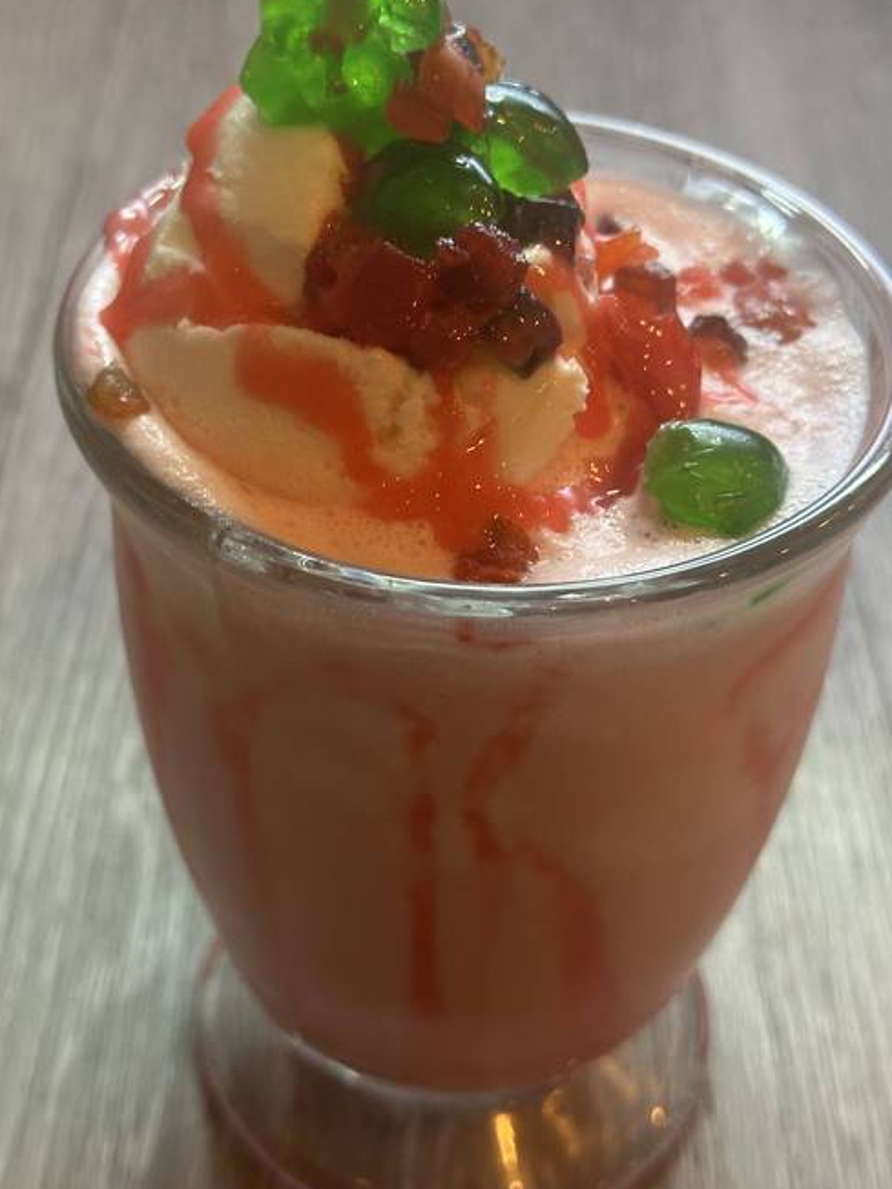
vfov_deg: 35.5
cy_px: 528
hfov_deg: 27.0
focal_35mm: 54
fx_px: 1855
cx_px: 401
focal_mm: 6.86
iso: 250
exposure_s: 1/40
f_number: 1.78
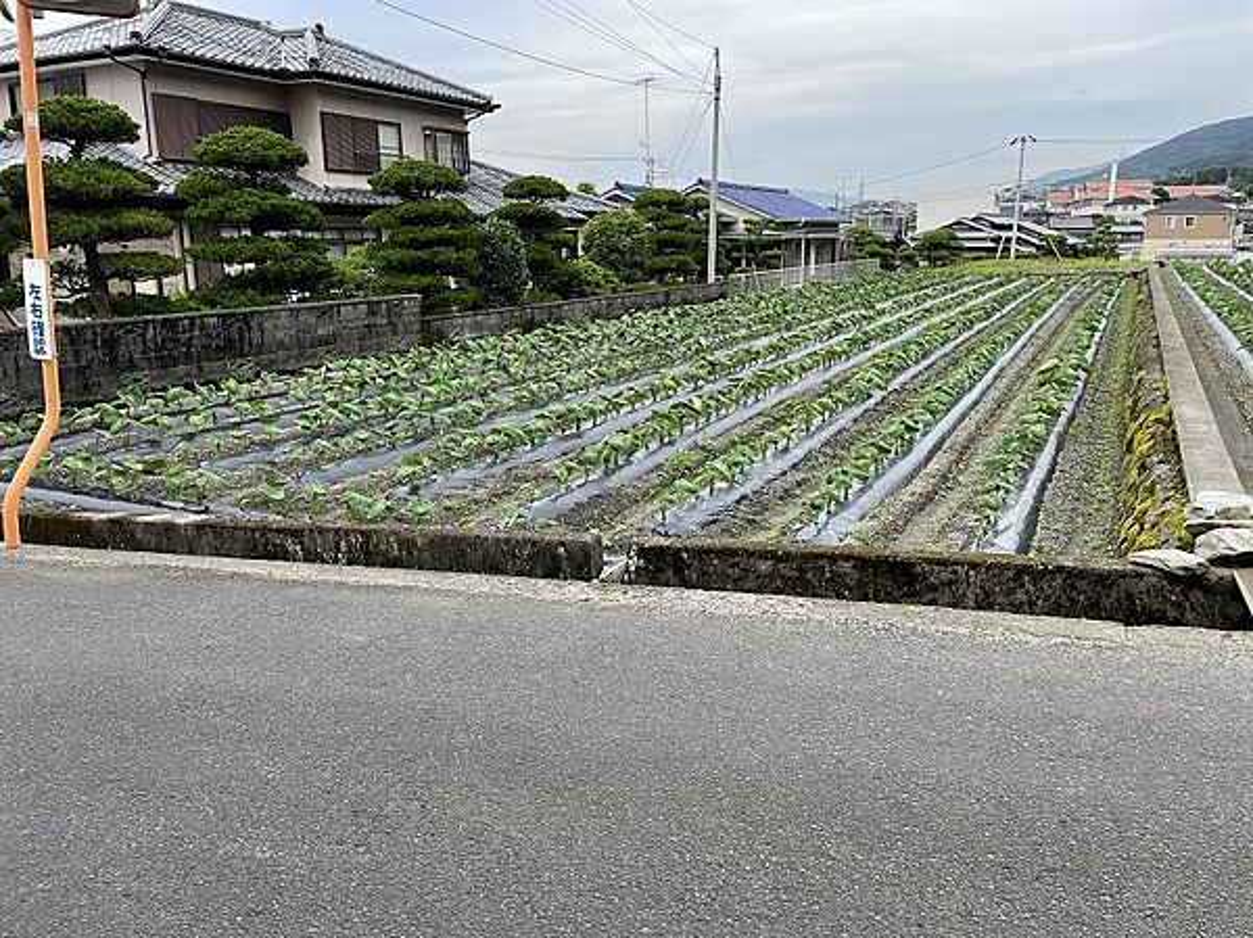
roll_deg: +0.5
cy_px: 469
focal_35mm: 26
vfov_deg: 53.0
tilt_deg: -12.6
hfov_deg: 67.3
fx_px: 940
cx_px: 626
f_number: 1.6
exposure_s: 1/1276
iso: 32
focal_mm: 4.2
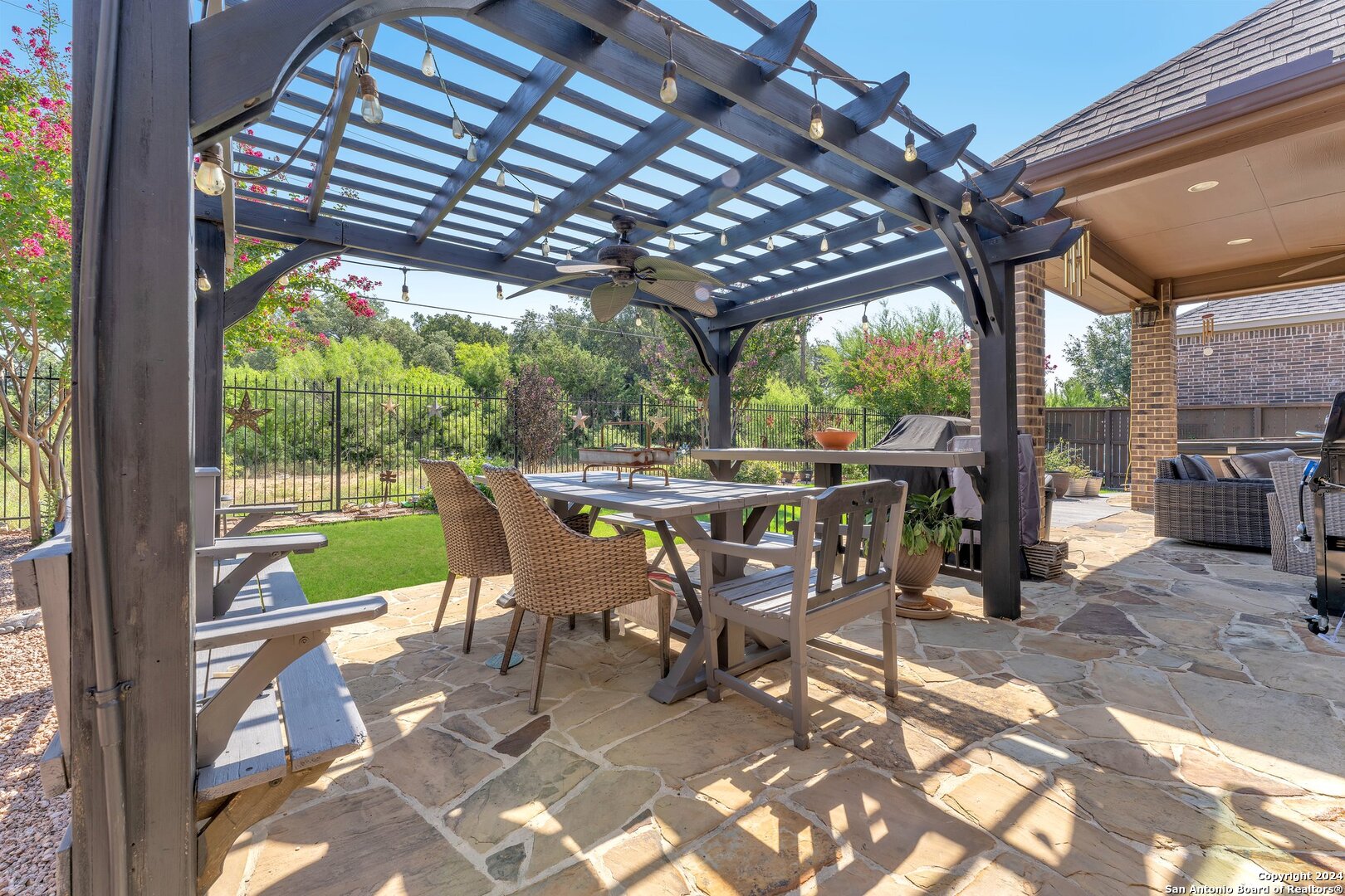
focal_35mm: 14
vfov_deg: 81.2
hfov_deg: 104.3
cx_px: 672
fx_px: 523
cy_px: 448
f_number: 10
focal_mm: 14
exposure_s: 1/60
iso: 125
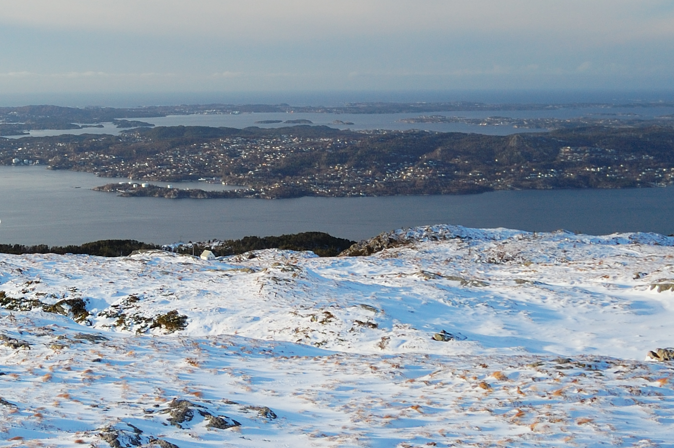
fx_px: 1197
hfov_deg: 29.1
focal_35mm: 64
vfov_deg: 20.9
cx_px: -26
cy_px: 82
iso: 200
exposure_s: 1/100
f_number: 9
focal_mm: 20
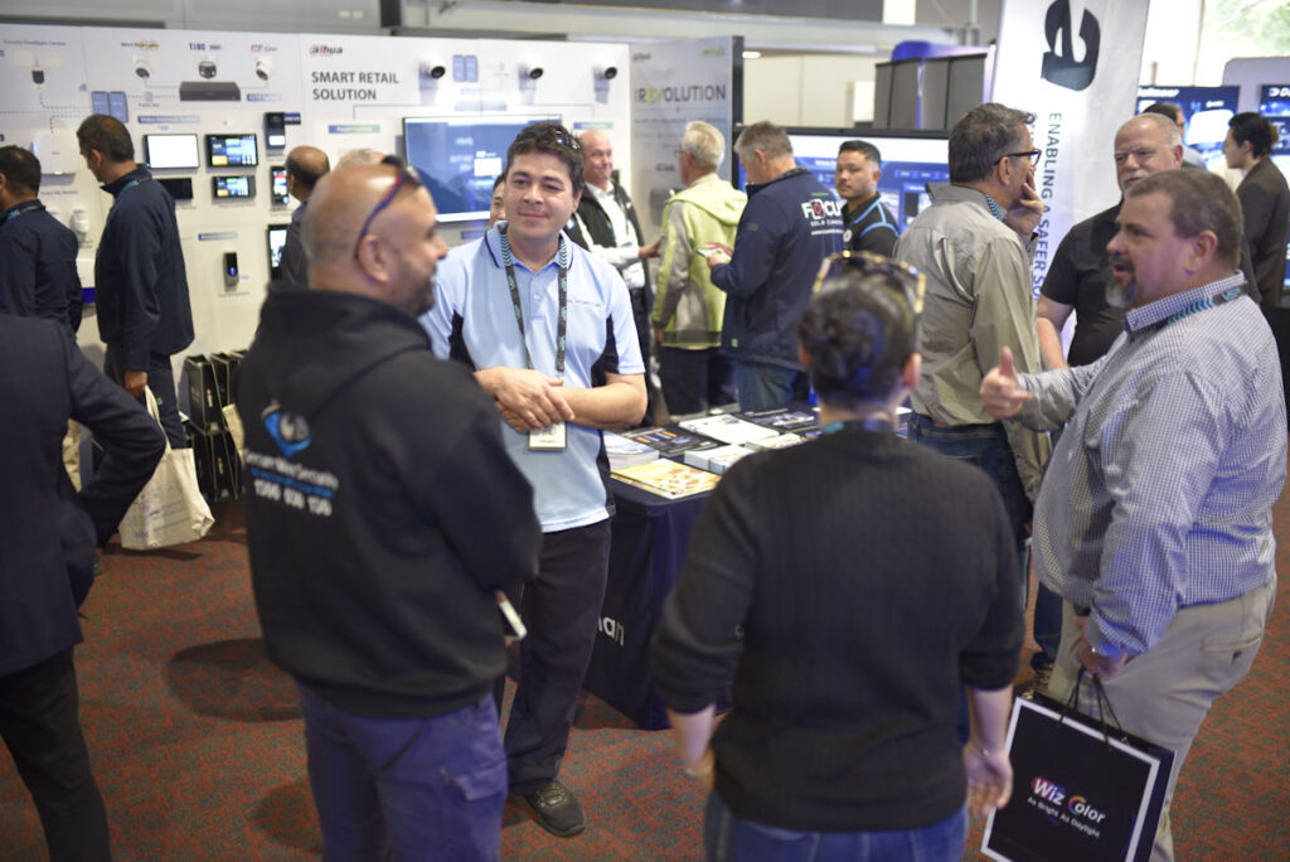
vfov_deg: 37.9
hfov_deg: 54.4
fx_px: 1255
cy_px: 431
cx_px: 645
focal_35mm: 35
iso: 800
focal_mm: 35
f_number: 1.4
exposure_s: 1/60
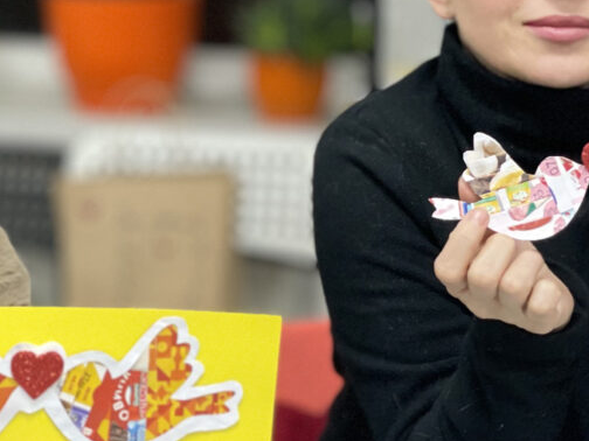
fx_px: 2314
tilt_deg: -11.9
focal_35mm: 136
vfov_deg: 10.9
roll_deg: +0.0
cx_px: 200
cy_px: 239
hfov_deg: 14.5
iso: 250
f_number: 2
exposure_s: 1/100
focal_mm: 6
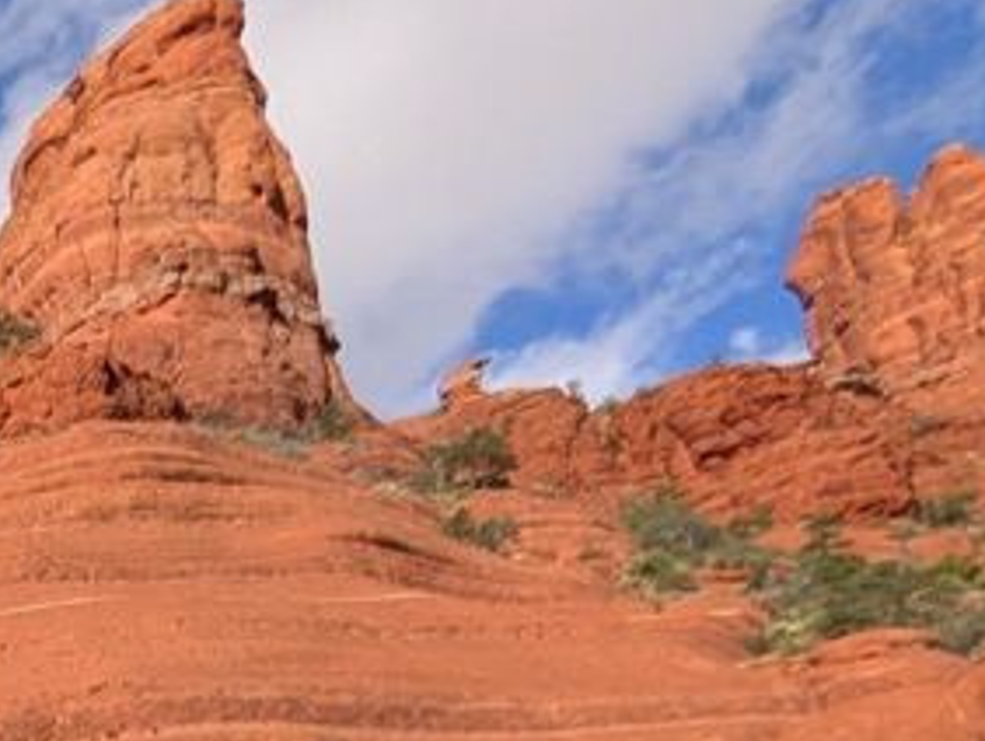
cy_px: 1099
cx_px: -905
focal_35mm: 51
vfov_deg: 23.3
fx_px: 1452
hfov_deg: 20.5
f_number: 1.7
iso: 50
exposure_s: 1/3448
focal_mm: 2.02
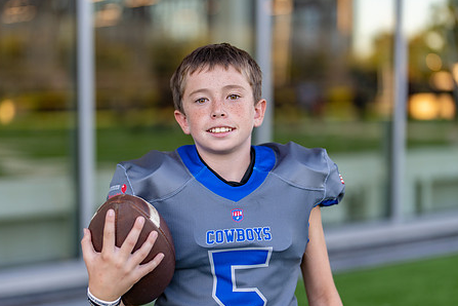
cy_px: 196
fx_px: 967
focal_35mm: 76
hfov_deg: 26.7
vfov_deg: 17.9
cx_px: 226
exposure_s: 1/640
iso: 100
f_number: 1.2
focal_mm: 50
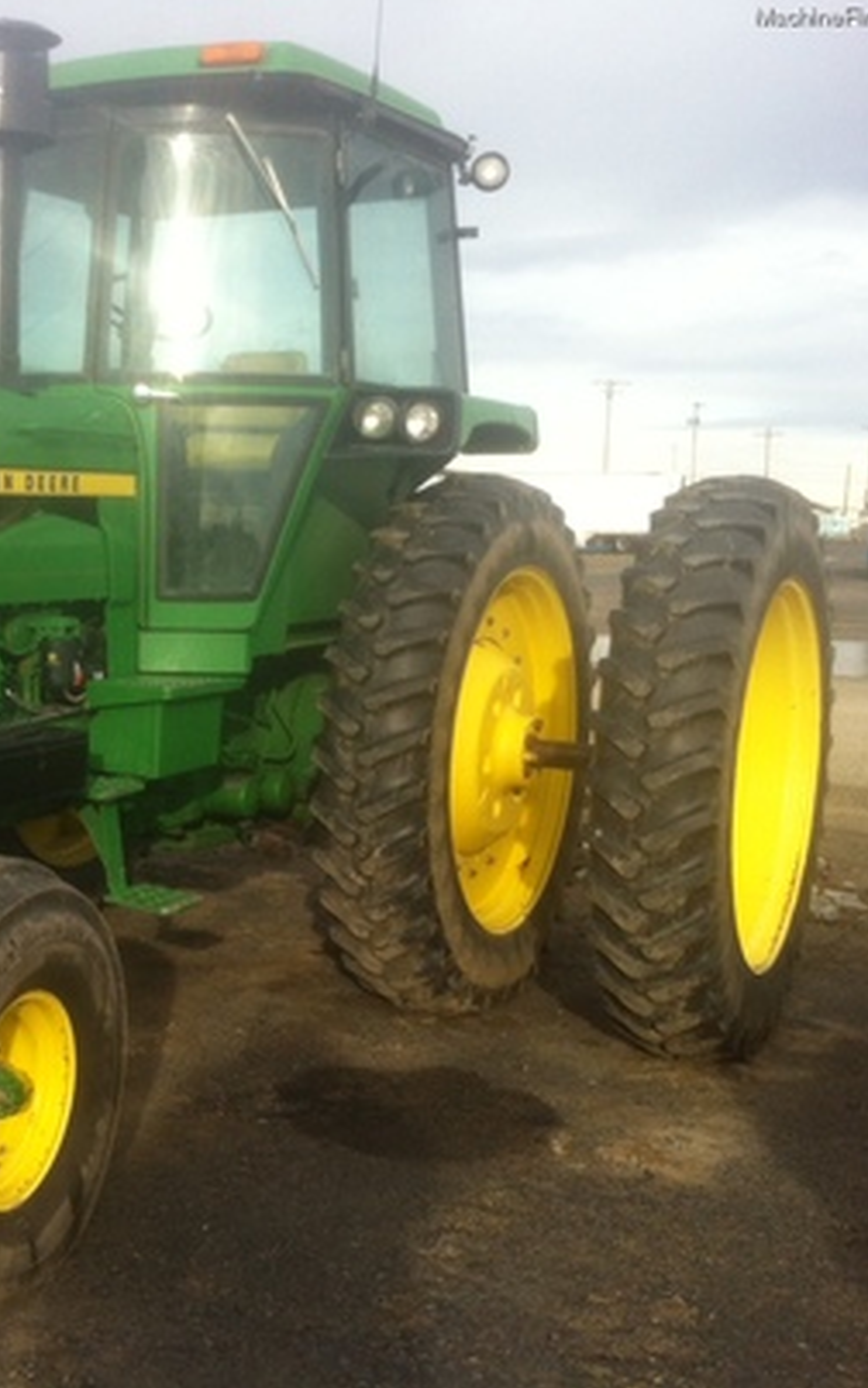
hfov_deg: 24.8
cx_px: 21
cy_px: 692
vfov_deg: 40.3
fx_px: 1892
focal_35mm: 50
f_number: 2.8
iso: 80
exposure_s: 1/377
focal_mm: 3.85
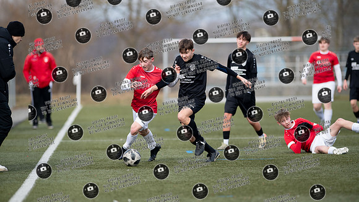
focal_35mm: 315
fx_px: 2995
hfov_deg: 6.9
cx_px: 179
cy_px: 105
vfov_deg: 3.9
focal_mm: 300
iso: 220
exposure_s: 1/1600
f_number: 3.2
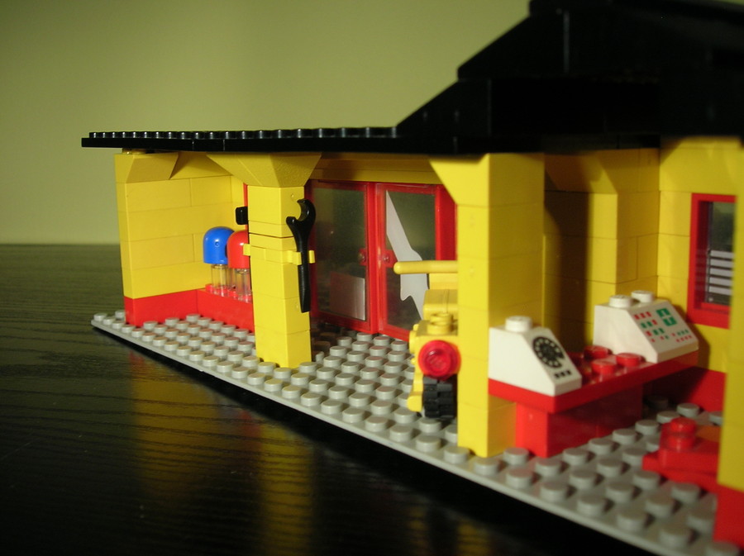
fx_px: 816
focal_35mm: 38
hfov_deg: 49.0
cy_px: 278
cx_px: 372
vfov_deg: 37.7
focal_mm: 6.4
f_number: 3
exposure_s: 1/25.7
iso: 50
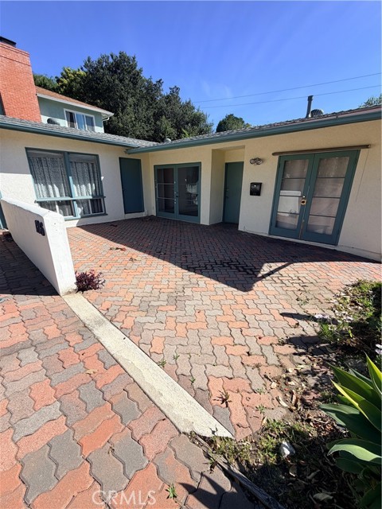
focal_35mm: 14
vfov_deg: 102.1
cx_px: 191
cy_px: 254
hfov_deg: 85.7
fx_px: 206
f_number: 2.2
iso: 25
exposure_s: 1/770
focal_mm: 2.22
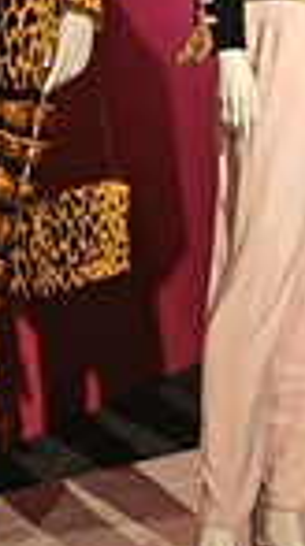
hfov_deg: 5.2
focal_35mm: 230
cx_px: -197
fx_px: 3328
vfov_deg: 9.3
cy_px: 30
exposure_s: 1/33.3
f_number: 1.75
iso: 2564
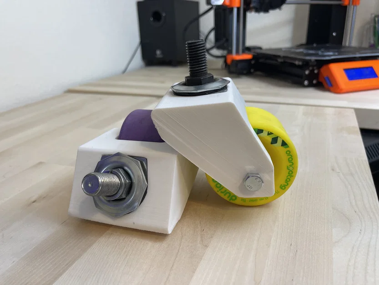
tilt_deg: -22.4
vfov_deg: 53.1
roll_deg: +2.5
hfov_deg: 67.3
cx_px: 190
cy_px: 142
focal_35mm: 26
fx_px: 285
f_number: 1.6
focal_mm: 5.1
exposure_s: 1/120
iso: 100
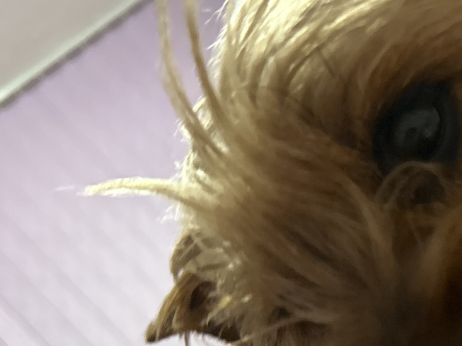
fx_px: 948
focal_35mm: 71
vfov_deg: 19.7
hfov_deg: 26.8
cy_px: 389
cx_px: 376
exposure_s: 1/50
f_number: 1.5
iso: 400
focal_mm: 5.7
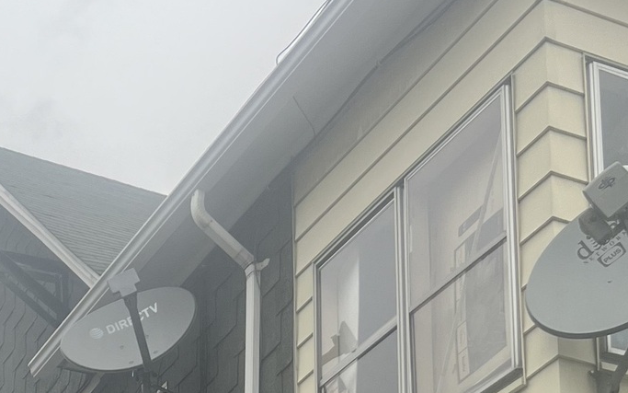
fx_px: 1592
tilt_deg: +11.4
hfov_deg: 21.9
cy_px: 873
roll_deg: -0.2
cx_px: 92
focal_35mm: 93
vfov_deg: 12.0
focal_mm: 5.7
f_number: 1.5
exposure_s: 1/121
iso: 40
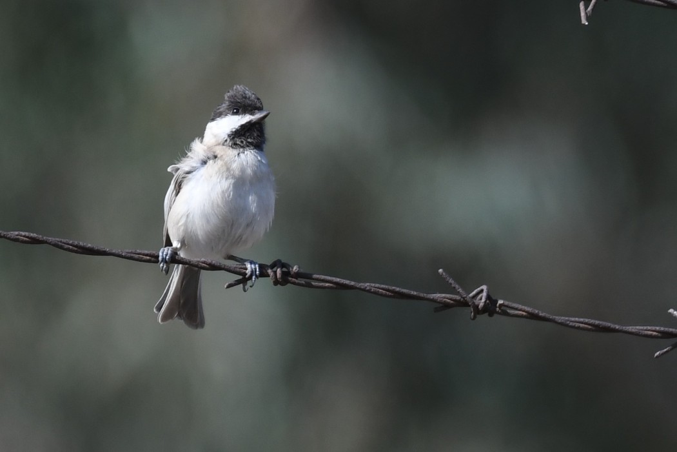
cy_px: 226
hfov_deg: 3.0
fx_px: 12975
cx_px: 338
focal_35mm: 690
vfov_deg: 2.0
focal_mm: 460
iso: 360
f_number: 7.1
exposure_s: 1/800
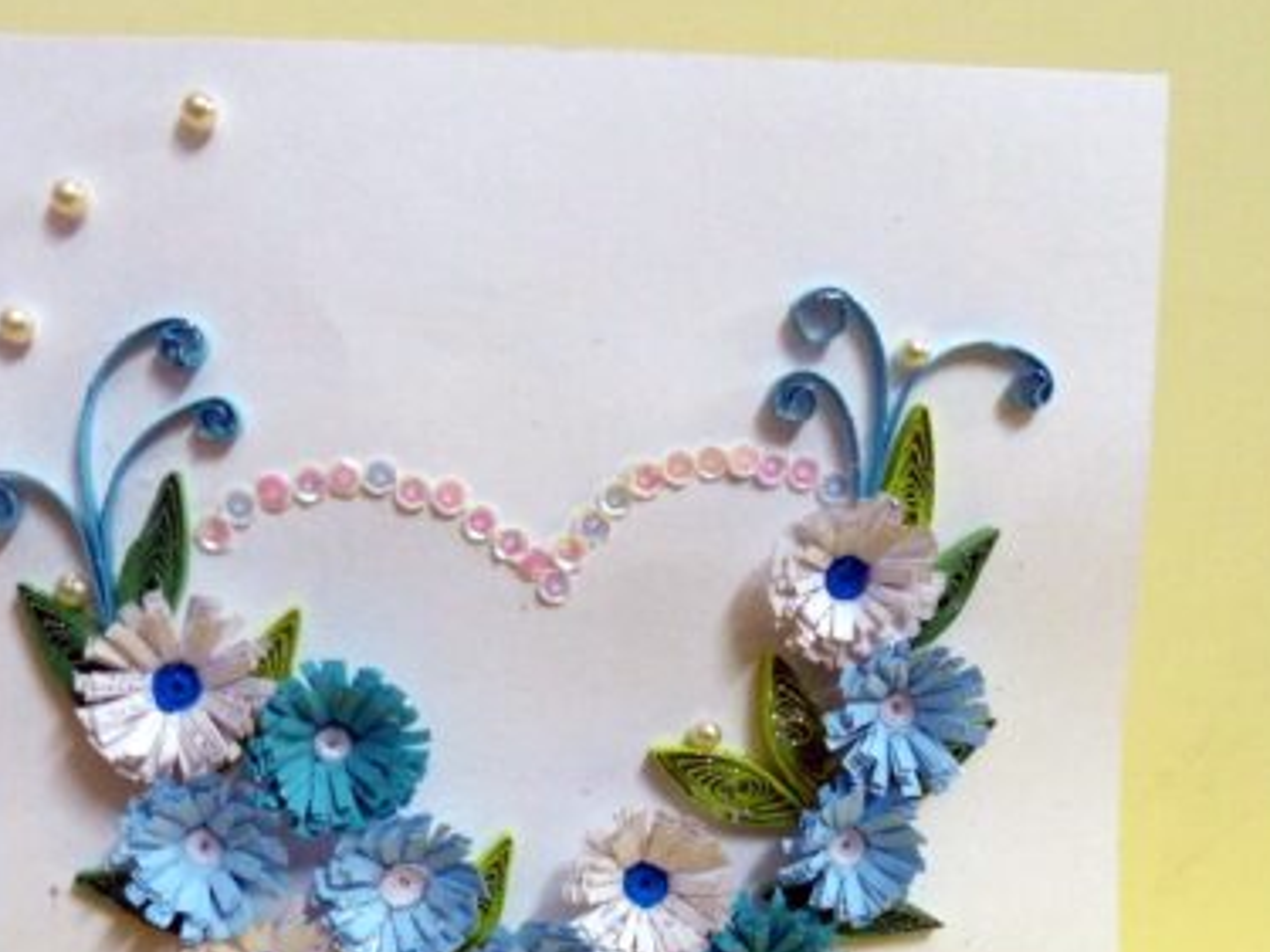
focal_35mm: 40
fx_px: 1467
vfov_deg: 35.1
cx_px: 654
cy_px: 722
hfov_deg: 46.8
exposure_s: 1/15
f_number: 2.8
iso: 400
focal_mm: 4.5
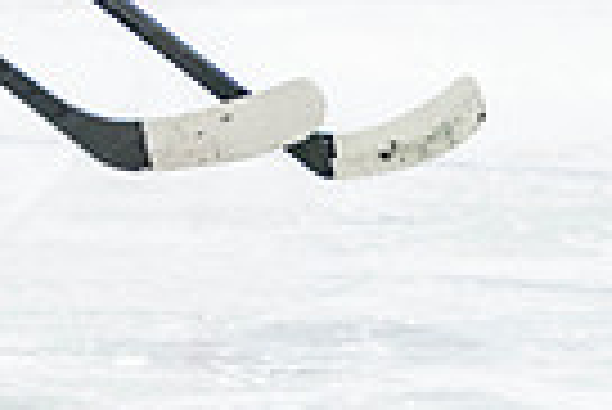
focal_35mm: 1003
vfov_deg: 1.4
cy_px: -256
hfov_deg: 2.0
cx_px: -618
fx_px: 17069
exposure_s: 1/640
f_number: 2.8
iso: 3200
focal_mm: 160
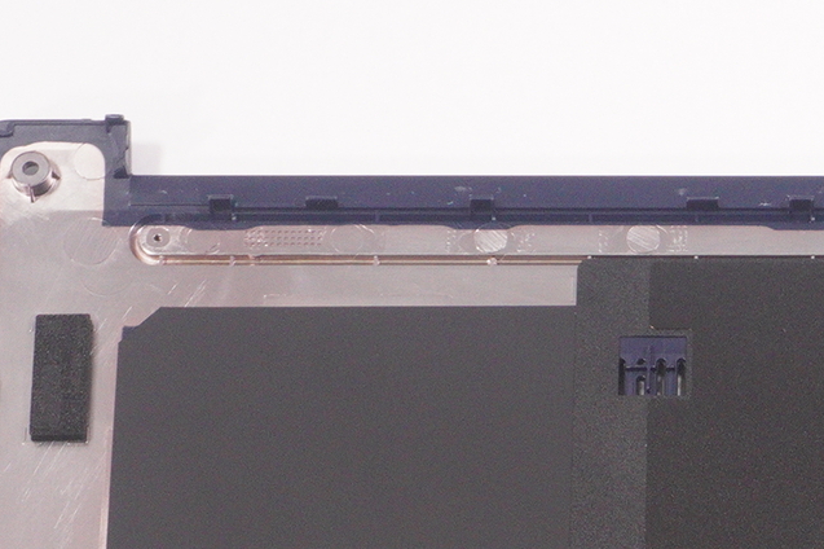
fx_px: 4575
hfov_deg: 10.0
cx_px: 1129
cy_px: 862
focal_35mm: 200
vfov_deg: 6.7
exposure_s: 1/160
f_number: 7.1
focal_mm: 34
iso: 1250
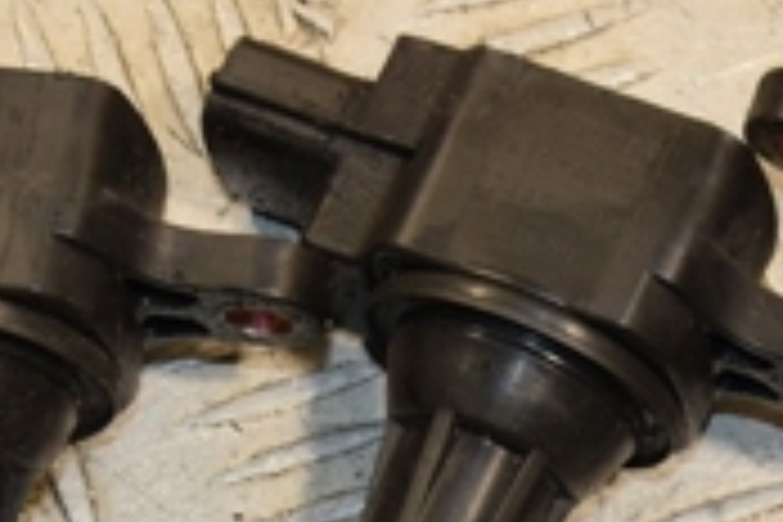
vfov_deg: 6.1
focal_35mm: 221
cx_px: 778
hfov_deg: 9.3
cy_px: 770
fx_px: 4806
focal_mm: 40
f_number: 8
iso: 800
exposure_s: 1/200
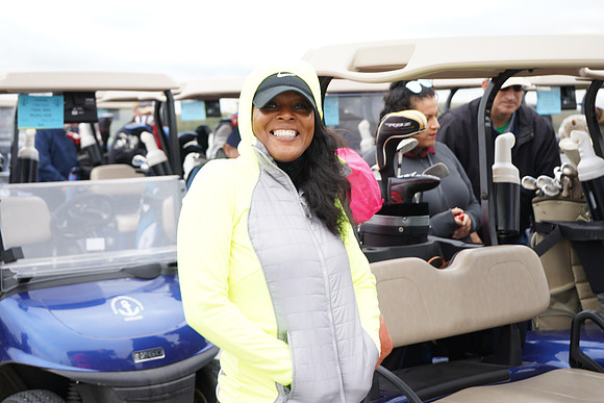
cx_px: 302
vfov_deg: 19.5
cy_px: 202
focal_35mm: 70
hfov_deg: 28.8
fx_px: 1175
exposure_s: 1/80
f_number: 5.6
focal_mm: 70
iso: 125
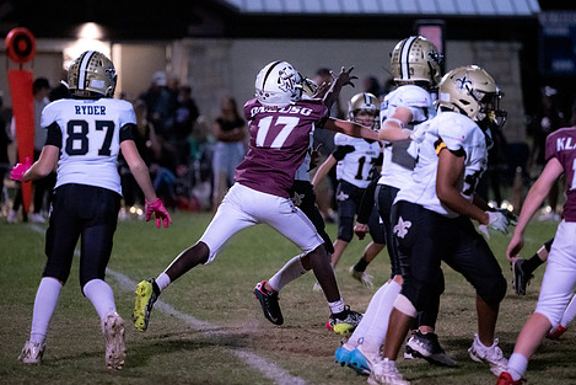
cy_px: 168
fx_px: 4321
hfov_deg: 7.6
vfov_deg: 5.1
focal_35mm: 270
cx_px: 312
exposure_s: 1/1000
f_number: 2.8
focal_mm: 200
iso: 16000
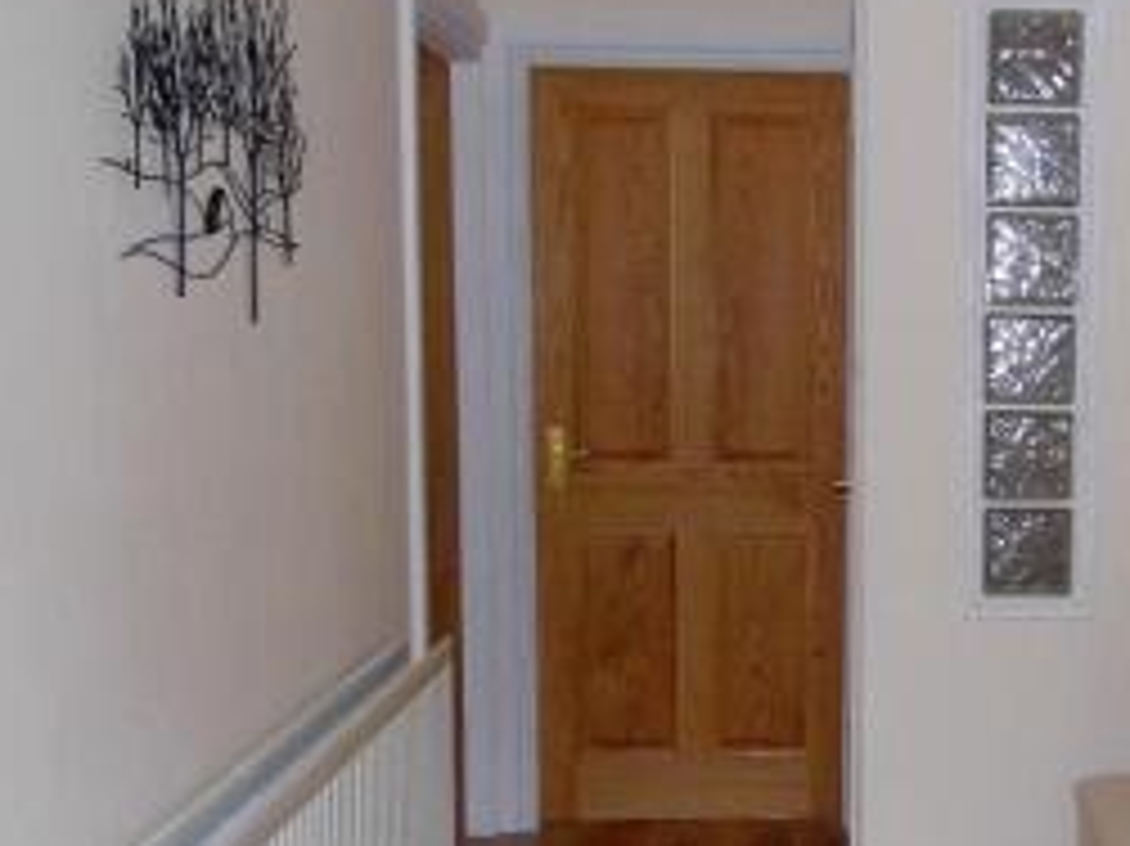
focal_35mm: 58
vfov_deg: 24.9
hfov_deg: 32.2
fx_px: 1892
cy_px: 632
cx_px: 930
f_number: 3
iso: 100
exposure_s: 1/60
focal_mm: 4.5
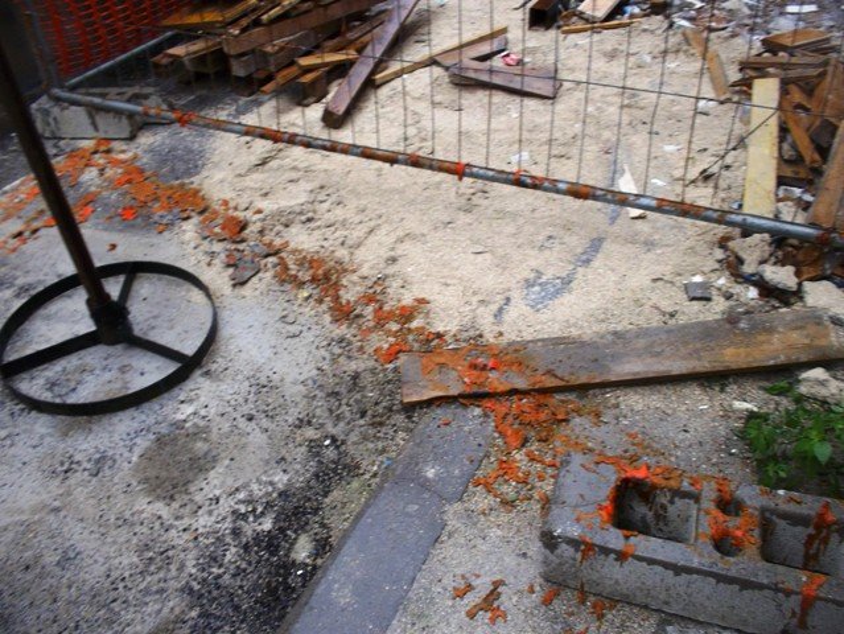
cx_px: 422
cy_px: 317
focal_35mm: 29
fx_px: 707
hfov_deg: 61.6
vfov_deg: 48.3
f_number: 3.3
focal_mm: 4.1
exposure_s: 1/80
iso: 80
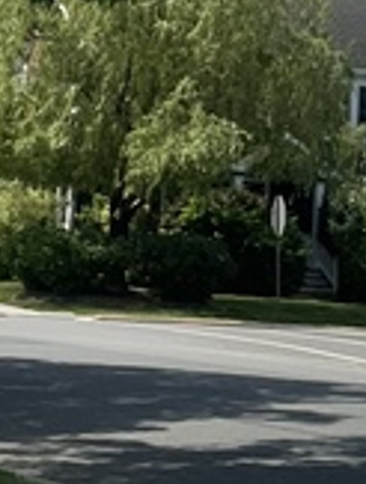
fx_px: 2289
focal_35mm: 163
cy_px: -196
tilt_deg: +11.1
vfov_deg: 11.7
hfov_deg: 9.1
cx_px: 119
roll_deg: -3.4
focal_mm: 4.2
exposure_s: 1/3300
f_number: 1.6
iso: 32
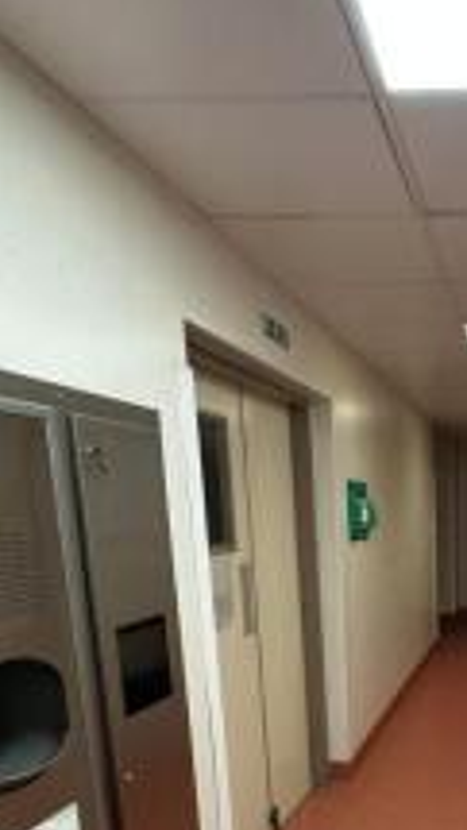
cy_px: 643
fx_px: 682
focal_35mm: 31
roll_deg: +0.3
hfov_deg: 33.3
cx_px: 506
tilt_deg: -11.3
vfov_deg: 58.6
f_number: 2.2
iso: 160
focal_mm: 2.22
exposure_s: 1/50
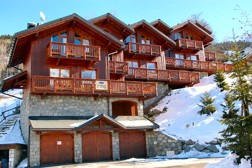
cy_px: 84
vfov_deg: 34.2
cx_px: 126
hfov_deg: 49.5
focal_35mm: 39
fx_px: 273
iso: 200
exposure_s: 1/180
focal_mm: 26
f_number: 6.7
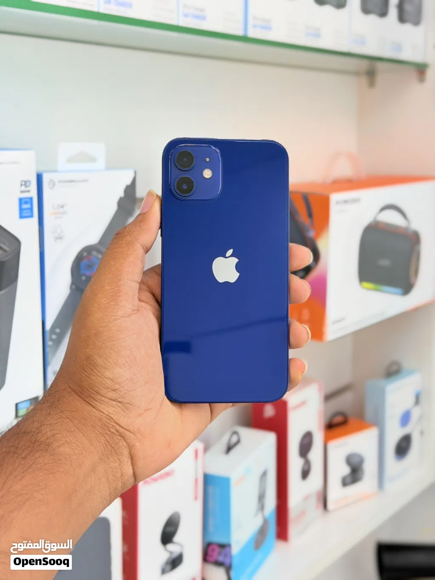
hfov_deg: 30.3
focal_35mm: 48
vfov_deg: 39.7
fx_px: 804
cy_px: 290
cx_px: 218
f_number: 1.78
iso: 80
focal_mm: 6.76
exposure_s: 1/434
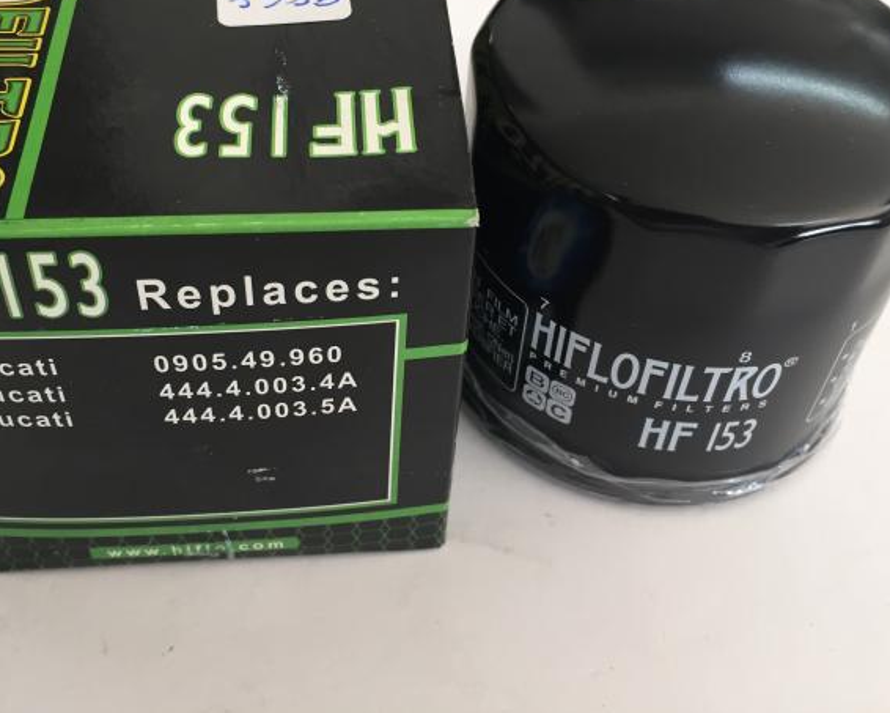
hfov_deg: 45.6
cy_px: 247
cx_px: 376
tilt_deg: -45.6
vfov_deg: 37.0
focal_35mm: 40
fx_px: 1054
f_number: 2.2
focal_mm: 4.15
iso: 32
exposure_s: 1/30
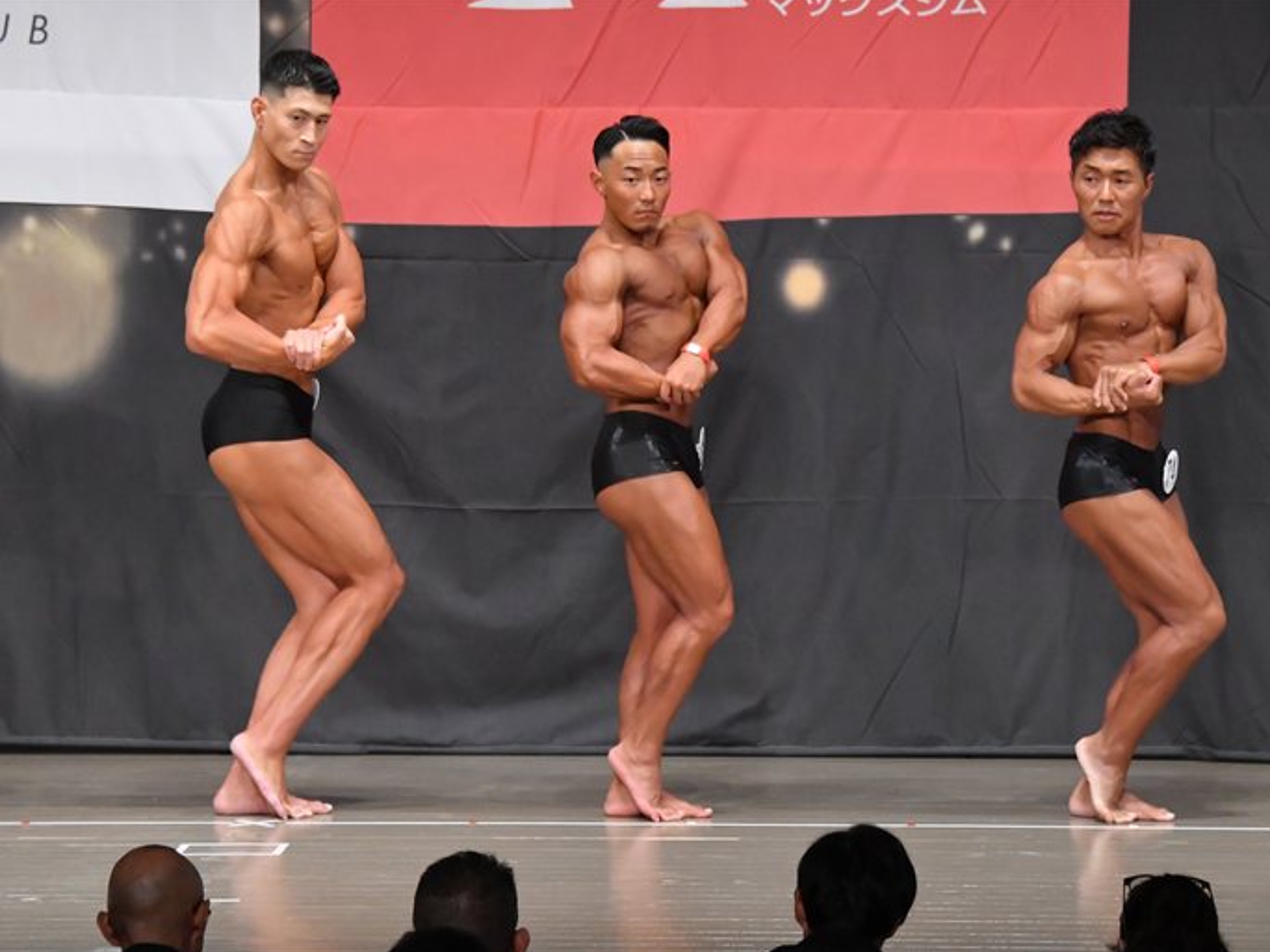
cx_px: 660
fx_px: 8071
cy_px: 475
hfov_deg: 9.0
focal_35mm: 220
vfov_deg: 6.8
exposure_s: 1/400
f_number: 5.6
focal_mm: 135
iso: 6400
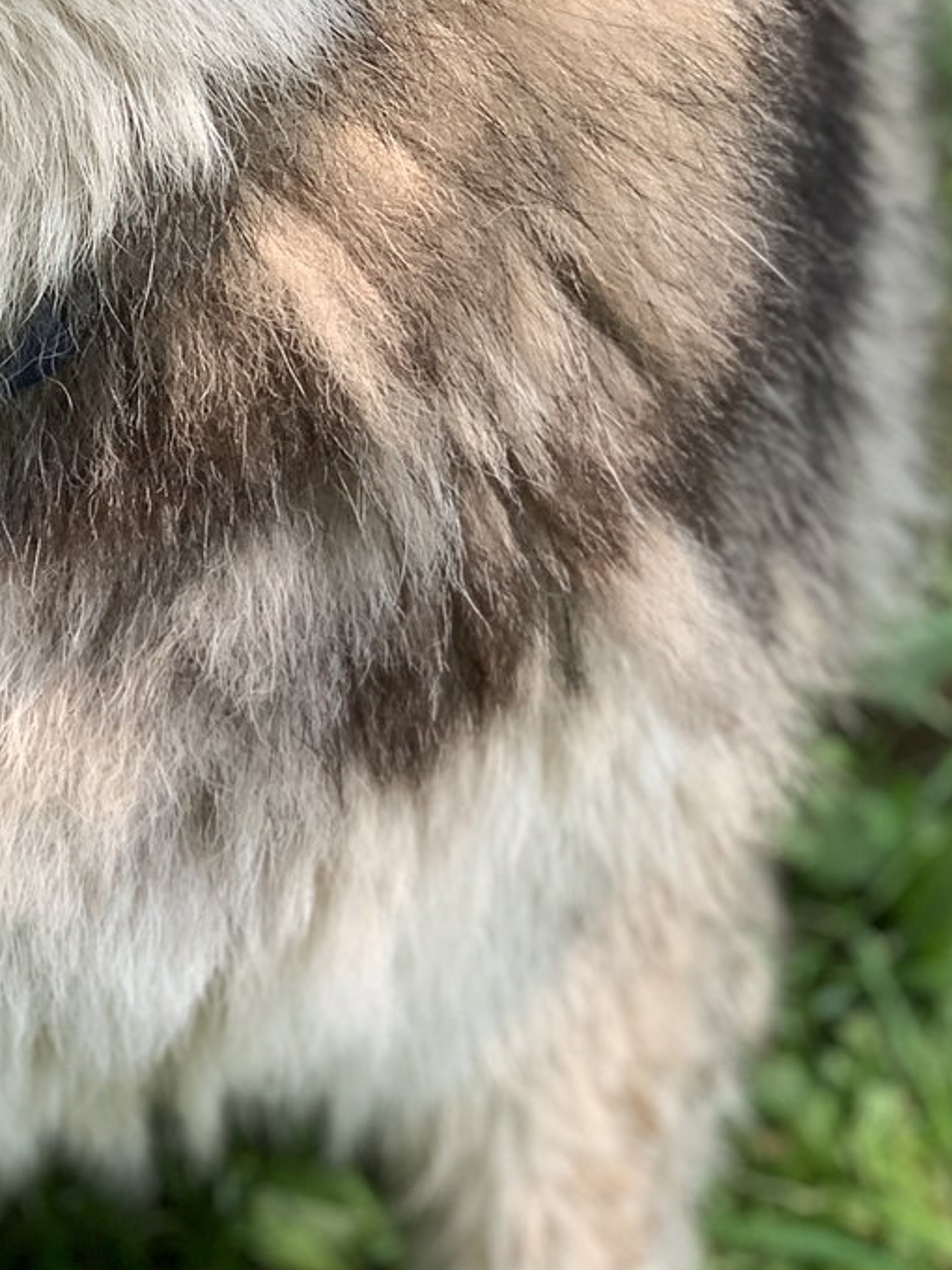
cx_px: -67
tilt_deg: -45.1
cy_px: -33
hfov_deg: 9.0
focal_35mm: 163
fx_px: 5977
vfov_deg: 12.0
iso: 16
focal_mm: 6
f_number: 2.4
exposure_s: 1/122
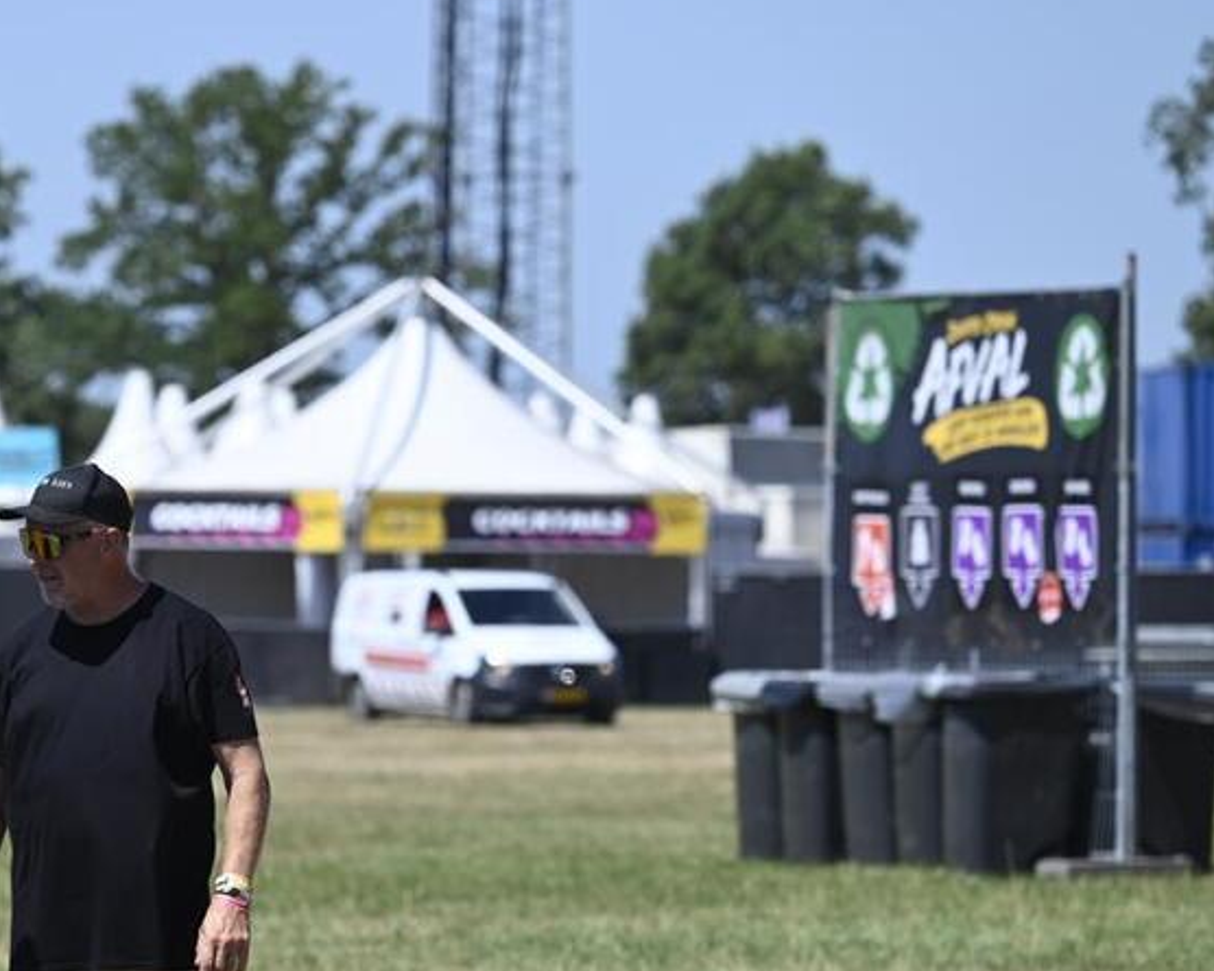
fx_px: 12614
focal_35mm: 351
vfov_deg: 4.4
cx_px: 205
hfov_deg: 5.5
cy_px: 649
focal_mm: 210
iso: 100
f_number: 5.6
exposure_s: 1/500
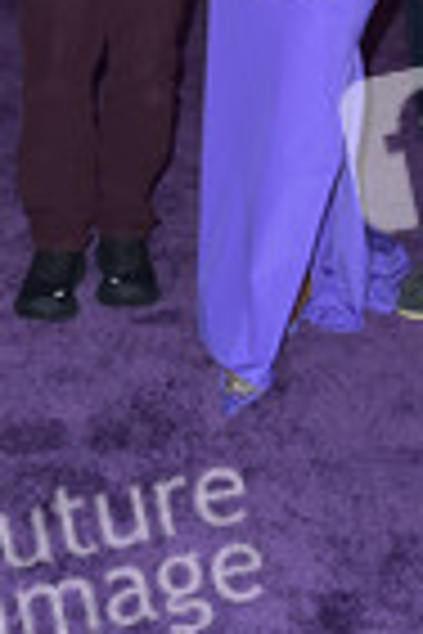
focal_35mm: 91
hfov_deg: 15.0
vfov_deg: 21.0
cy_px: -99
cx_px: 164
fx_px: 1604
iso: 320
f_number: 6.3
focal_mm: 32
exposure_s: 1/250
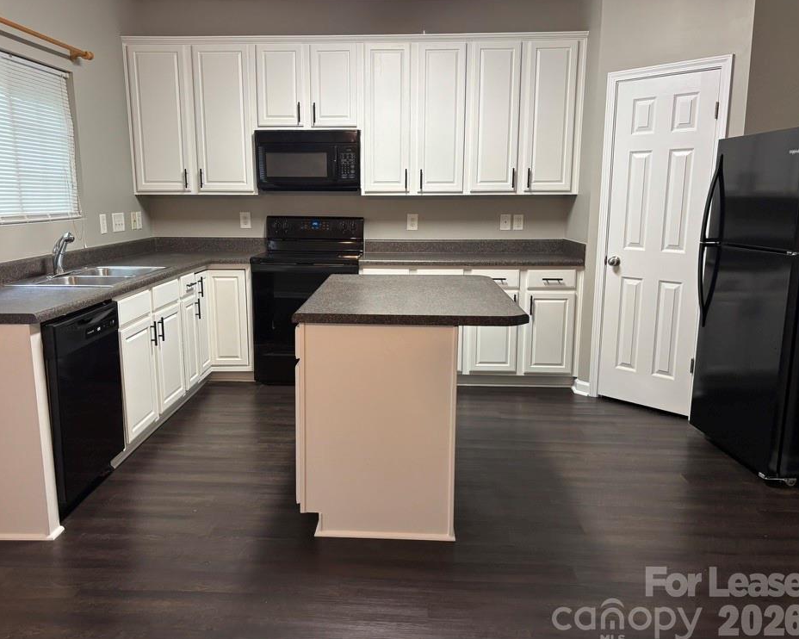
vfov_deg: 51.5
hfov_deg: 62.1
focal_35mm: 28
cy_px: 320
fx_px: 662
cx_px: 370
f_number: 1.6
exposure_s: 1/60
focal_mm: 5.96
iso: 200
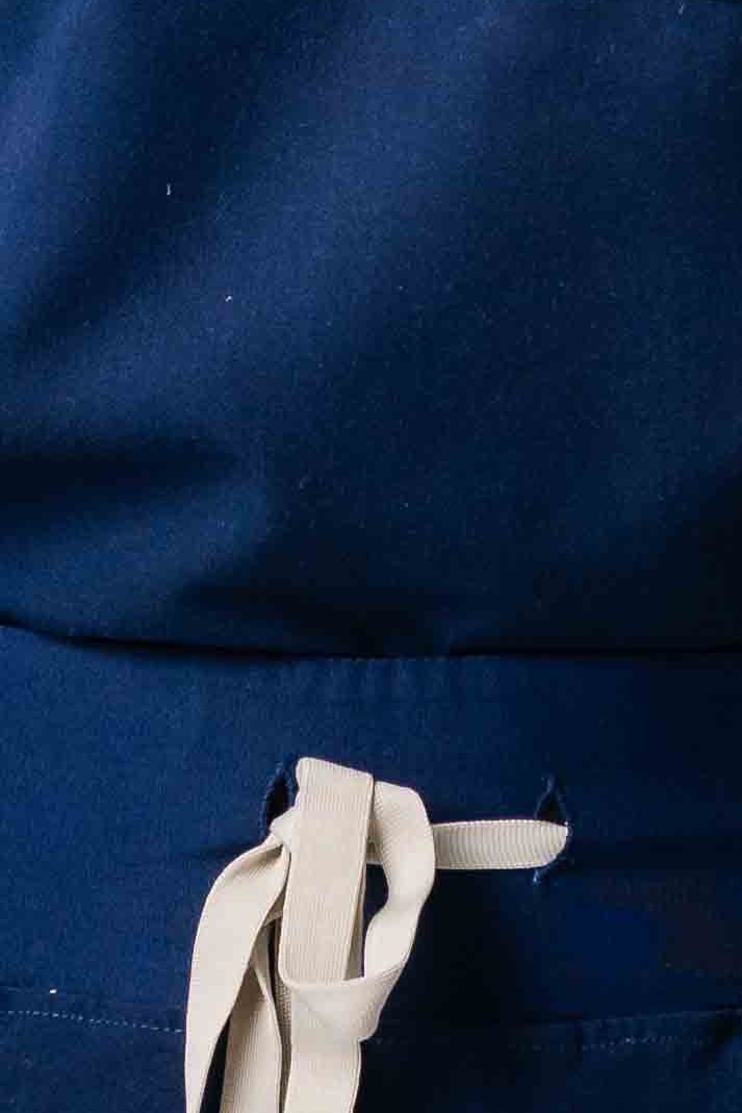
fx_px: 17214
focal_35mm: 557
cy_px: -1046
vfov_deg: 3.7
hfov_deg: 2.5
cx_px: 516
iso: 1000
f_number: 7.1
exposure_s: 1/250
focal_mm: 85
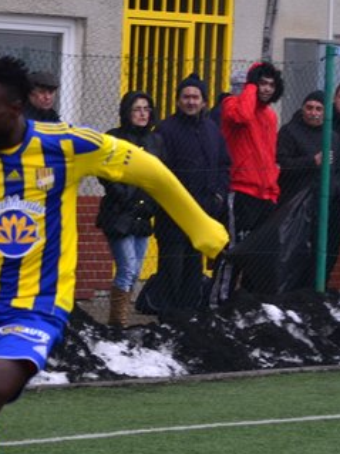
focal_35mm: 282
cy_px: 360
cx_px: -198
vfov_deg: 7.0
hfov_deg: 5.2
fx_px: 3696
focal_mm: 78
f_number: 5.6
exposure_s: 1/400
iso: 250
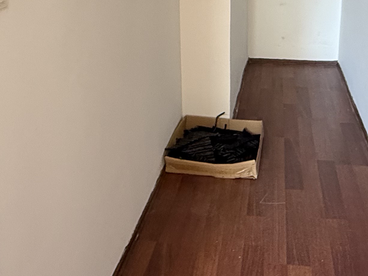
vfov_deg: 29.6
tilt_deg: -9.3
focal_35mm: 46
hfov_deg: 41.2
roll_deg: -0.4
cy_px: 4
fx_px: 489
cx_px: 206
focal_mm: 2.22
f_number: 2.2
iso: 400
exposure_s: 1/62
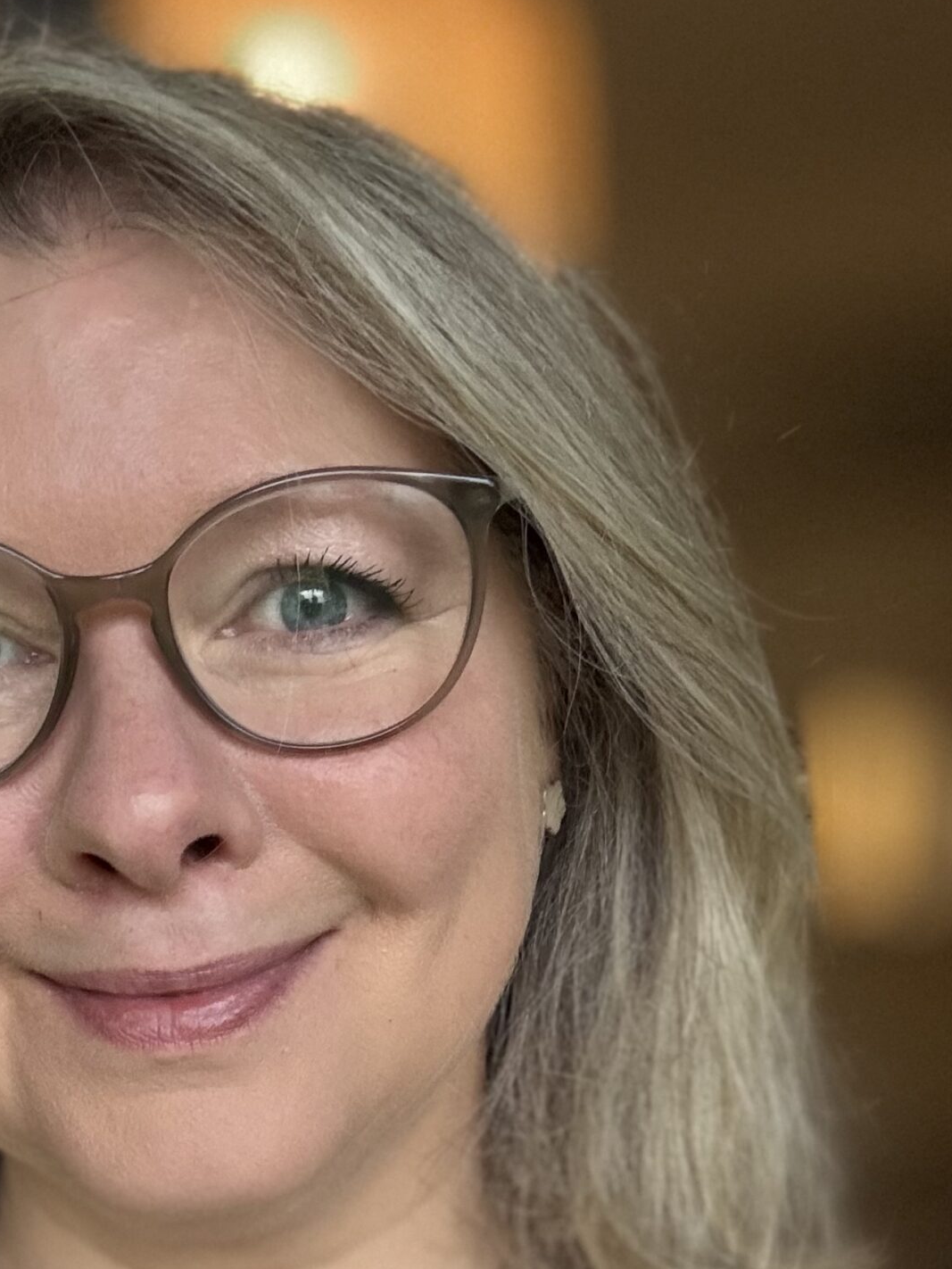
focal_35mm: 54
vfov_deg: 34.3
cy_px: 1044
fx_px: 1980
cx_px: 180
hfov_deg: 26.5
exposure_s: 1/50
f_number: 1.9
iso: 320
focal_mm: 2.69
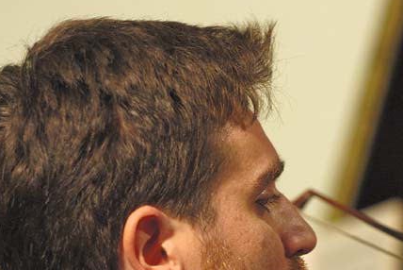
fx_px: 3293
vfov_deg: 4.7
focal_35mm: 294
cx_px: 282
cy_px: 242
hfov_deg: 7.0
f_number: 2.8
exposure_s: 1/60
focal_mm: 105
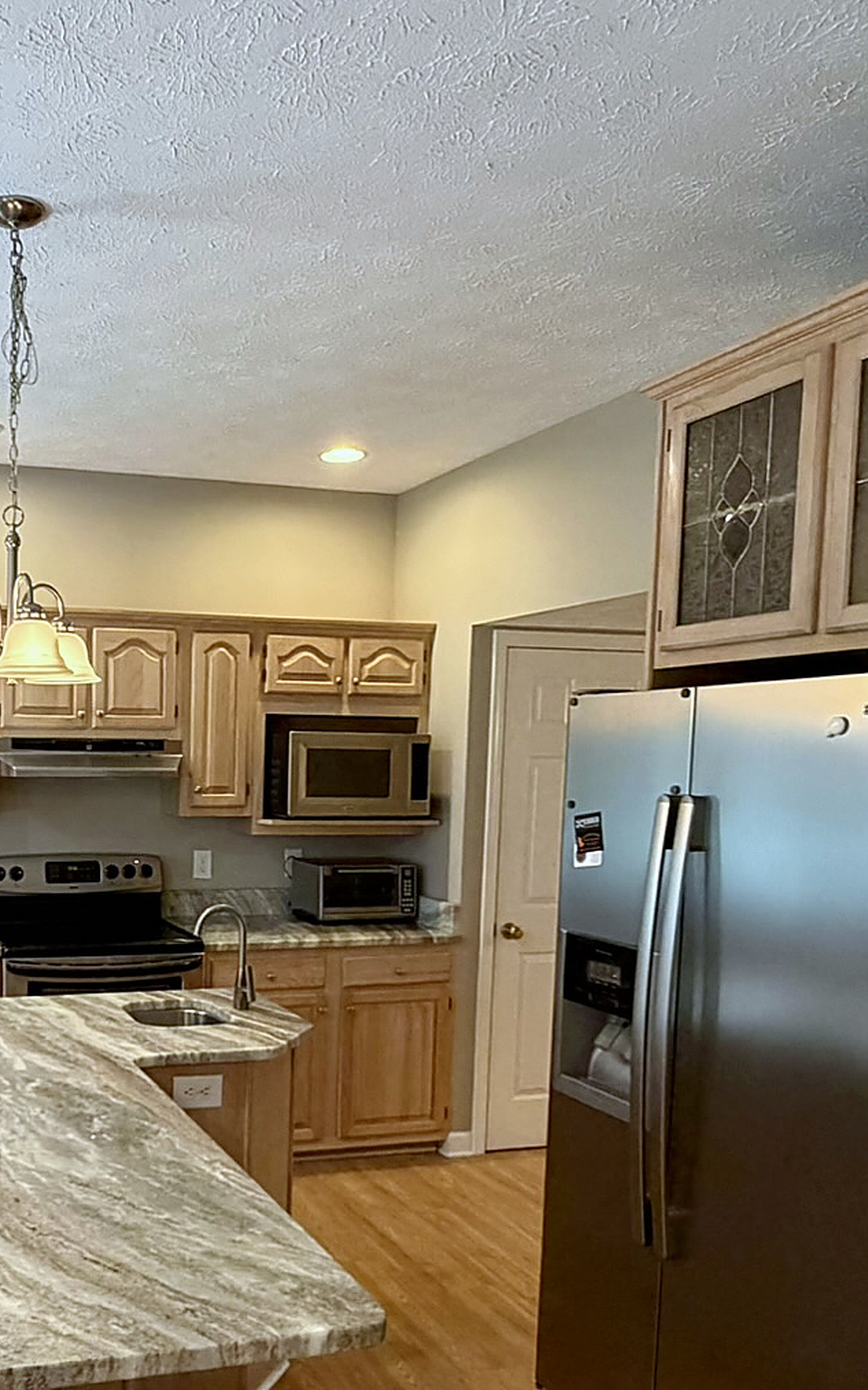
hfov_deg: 39.1
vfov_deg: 62.2
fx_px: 1136
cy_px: 853
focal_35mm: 30
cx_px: 103
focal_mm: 2.22
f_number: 2.2
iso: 500
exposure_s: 1/60
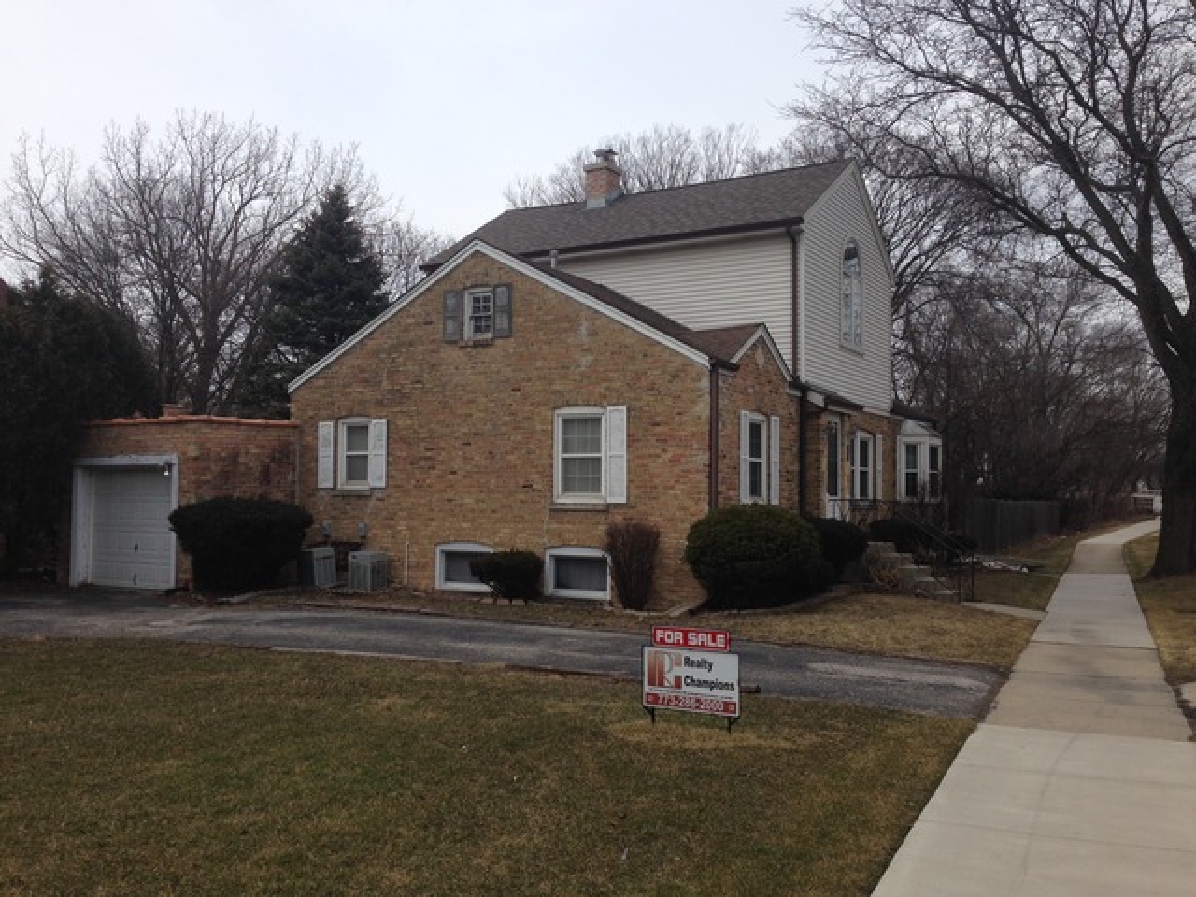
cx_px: 598
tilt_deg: +2.2
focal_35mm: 33
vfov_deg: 42.9
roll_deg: -1.2
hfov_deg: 55.4
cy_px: 448
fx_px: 1140
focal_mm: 4.12
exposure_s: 1/1022
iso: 50
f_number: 2.4
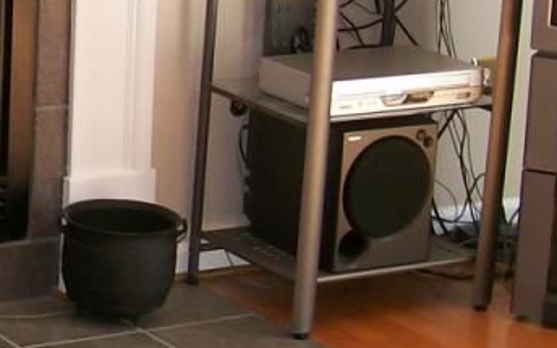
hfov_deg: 14.3
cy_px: 55
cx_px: -110
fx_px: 2156
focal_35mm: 142
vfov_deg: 9.2
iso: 80
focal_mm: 6
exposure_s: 1/64
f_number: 2.7
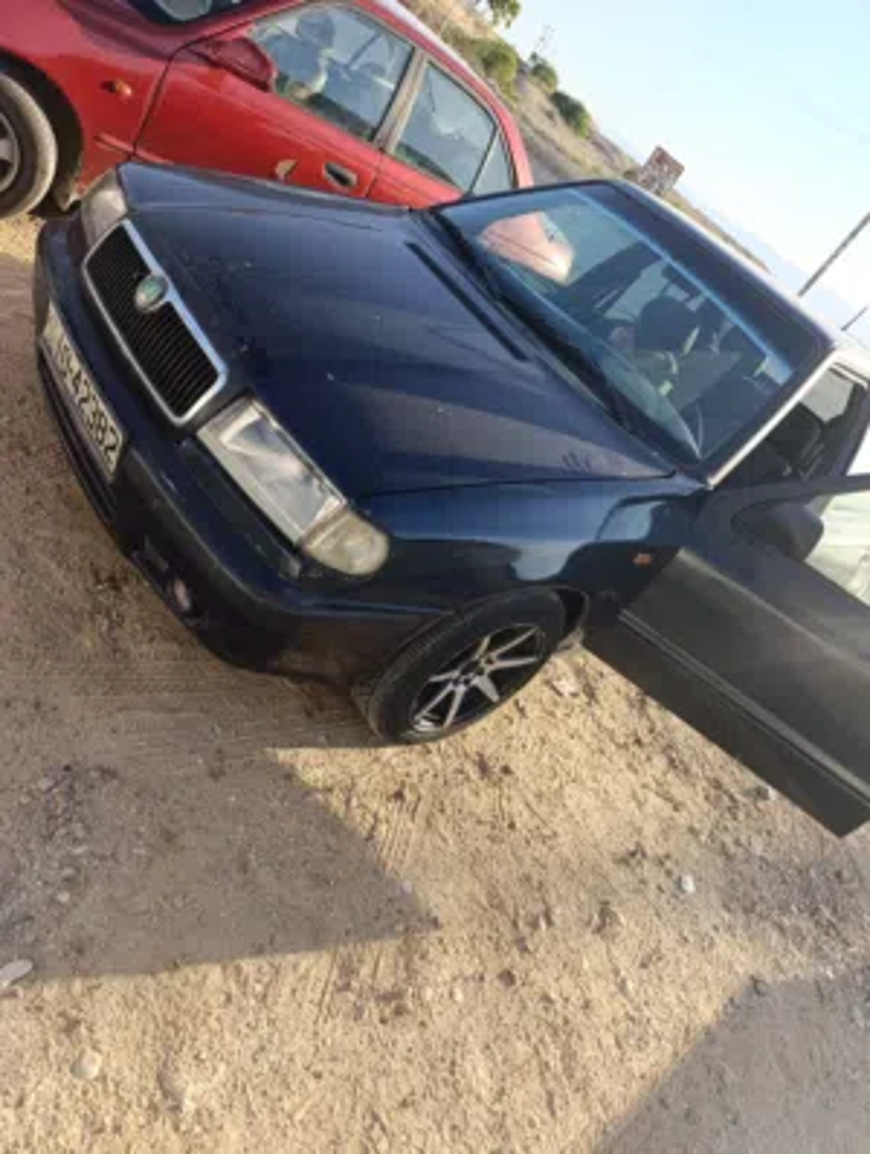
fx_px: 768
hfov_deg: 59.0
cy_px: 577
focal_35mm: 23
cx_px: 435
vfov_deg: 73.8
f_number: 1.6
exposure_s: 1/188
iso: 50
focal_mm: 6.14
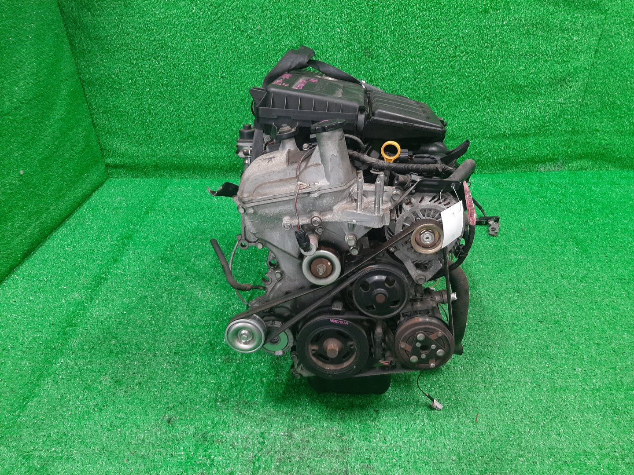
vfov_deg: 53.1
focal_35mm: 26
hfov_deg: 67.3
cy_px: 238
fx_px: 476
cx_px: 317
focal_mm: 3.93
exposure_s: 1/50
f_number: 1.7
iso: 155
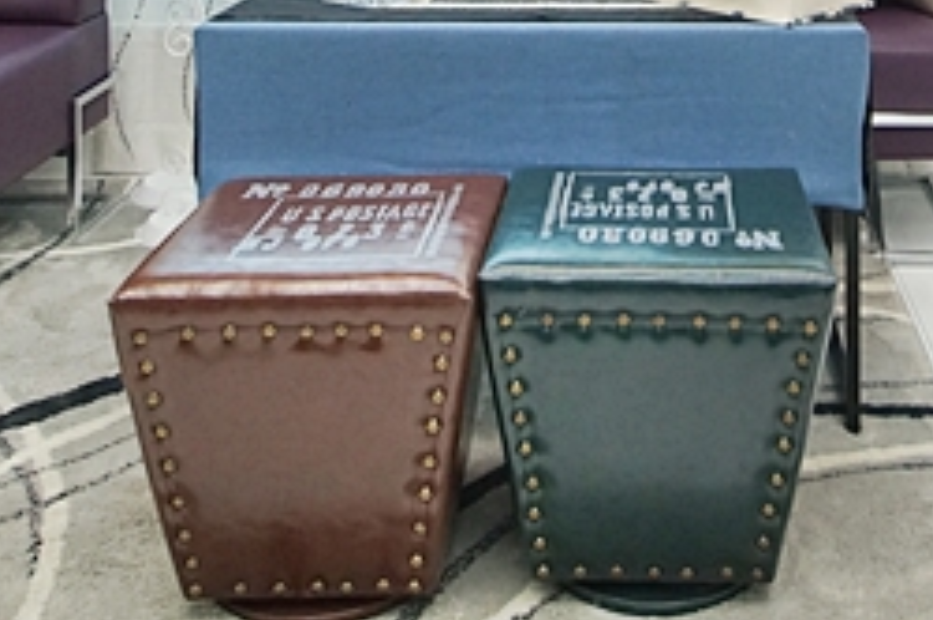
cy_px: -288
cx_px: 694
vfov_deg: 23.1
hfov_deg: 40.1
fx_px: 1242
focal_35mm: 48
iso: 800
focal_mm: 10
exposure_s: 1/200
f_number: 4
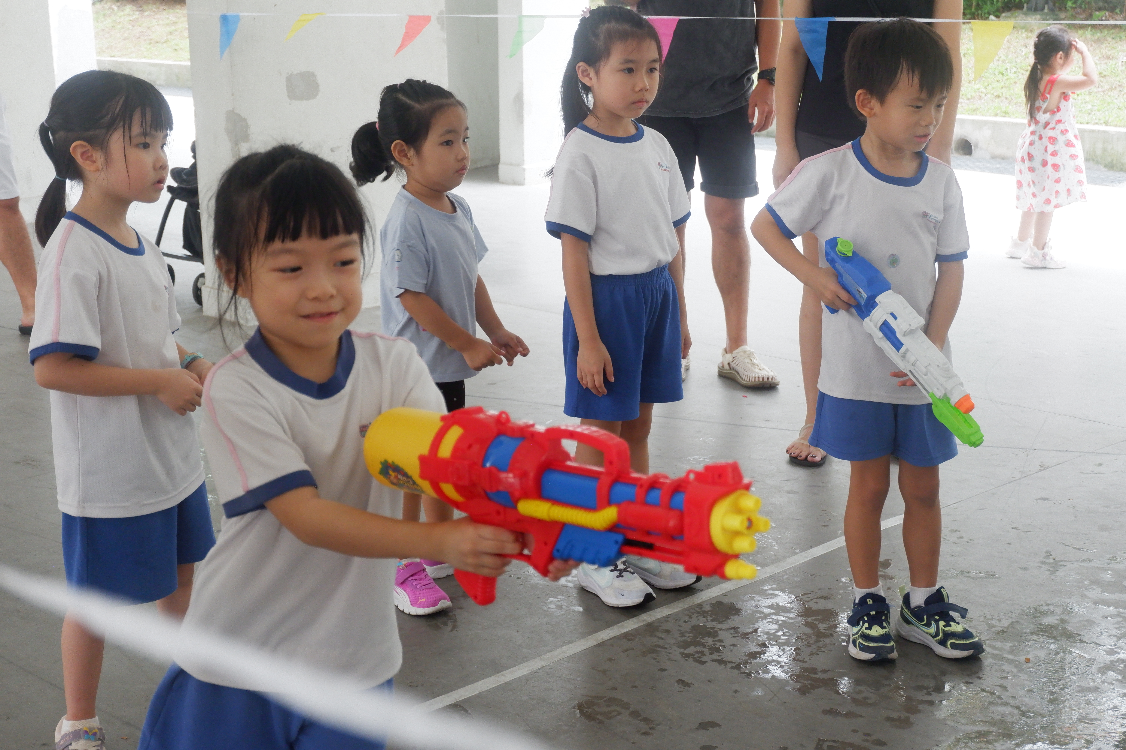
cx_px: 563
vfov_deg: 24.2
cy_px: 375
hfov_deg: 35.6
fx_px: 1751
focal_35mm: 56
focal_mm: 37.1
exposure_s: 1/140
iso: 2000
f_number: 5.3
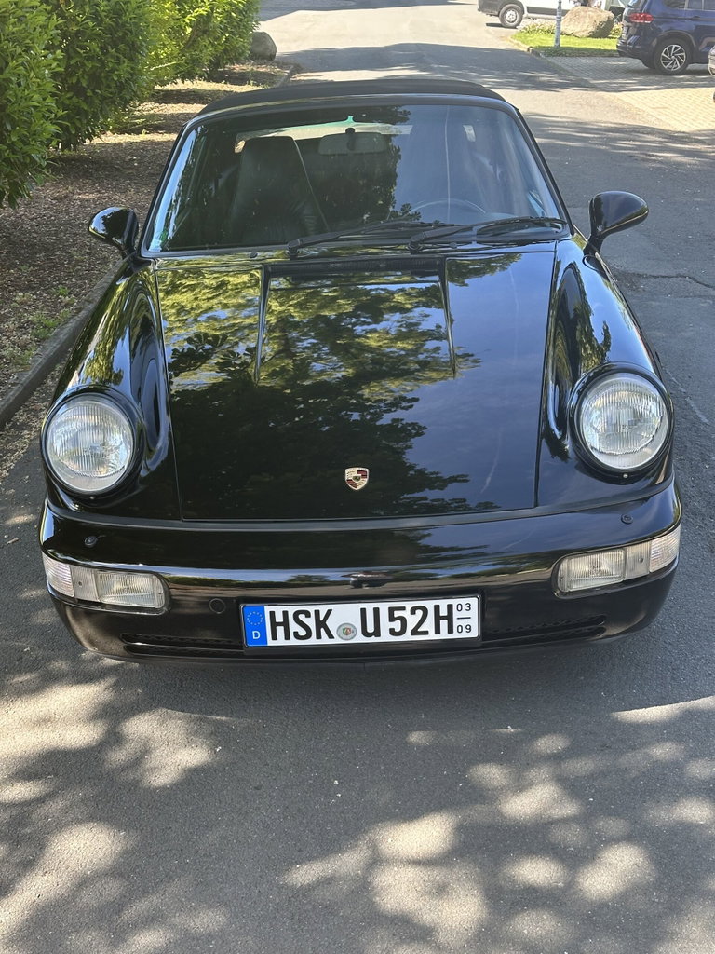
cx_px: 358
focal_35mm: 48
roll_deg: -2.9
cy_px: 477
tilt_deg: -21.8
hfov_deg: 30.3
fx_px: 1322
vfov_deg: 39.7
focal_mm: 6.86
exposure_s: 1/335
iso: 64
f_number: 1.78
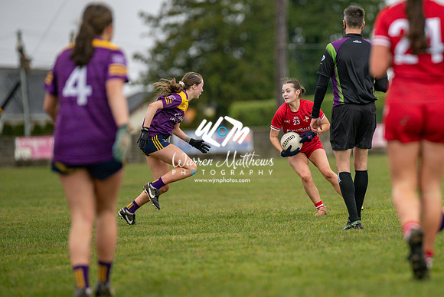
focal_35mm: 385
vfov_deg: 3.6
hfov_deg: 5.4
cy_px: 150
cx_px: 313
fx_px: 4745
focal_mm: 270
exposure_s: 1/1000
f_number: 2.8
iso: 400
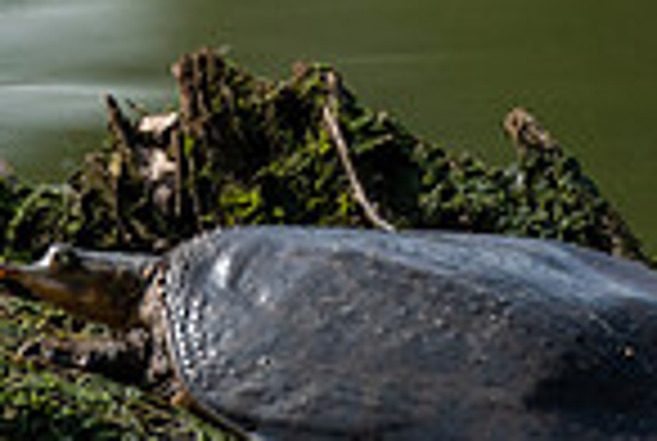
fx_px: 49759
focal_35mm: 2721
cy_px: 170
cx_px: 248
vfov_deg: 0.5
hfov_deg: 0.8
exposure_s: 1/2000
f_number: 5.6
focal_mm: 500
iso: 250
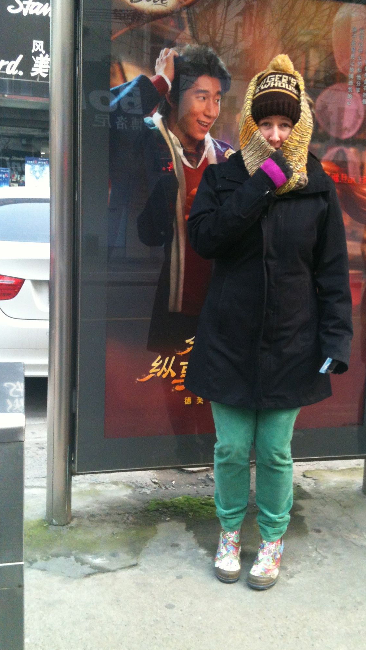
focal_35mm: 39
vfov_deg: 51.6
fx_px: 673
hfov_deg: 30.3
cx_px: 236
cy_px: 330
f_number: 2.8
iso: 125
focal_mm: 3.85
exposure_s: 1/120
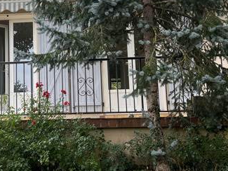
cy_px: 81
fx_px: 422
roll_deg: +2.9
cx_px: 48
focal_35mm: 64
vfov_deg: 22.9
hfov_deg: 29.6
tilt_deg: +8.8
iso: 50
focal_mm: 5.1
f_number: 1.6
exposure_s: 1/608
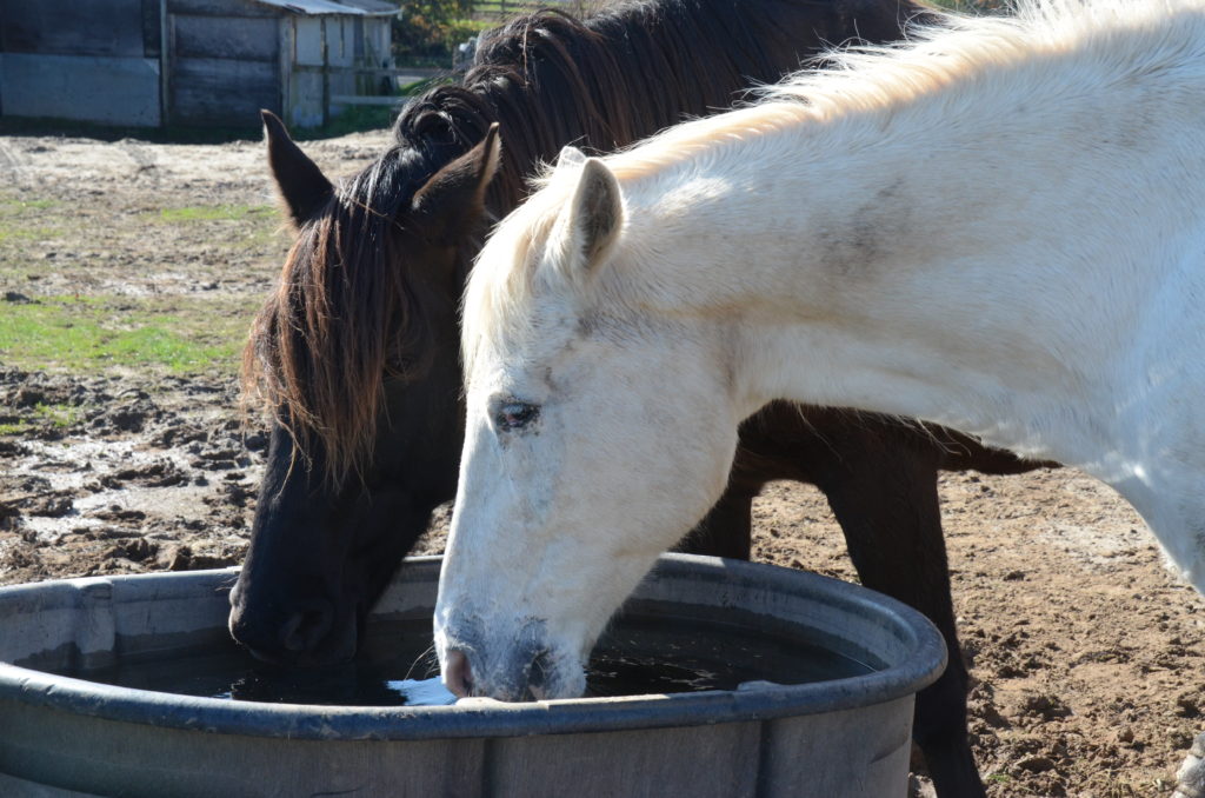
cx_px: 602
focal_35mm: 69
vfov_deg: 19.6
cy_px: 399
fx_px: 2305
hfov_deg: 29.3
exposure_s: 1/500
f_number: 11
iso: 800
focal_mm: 46
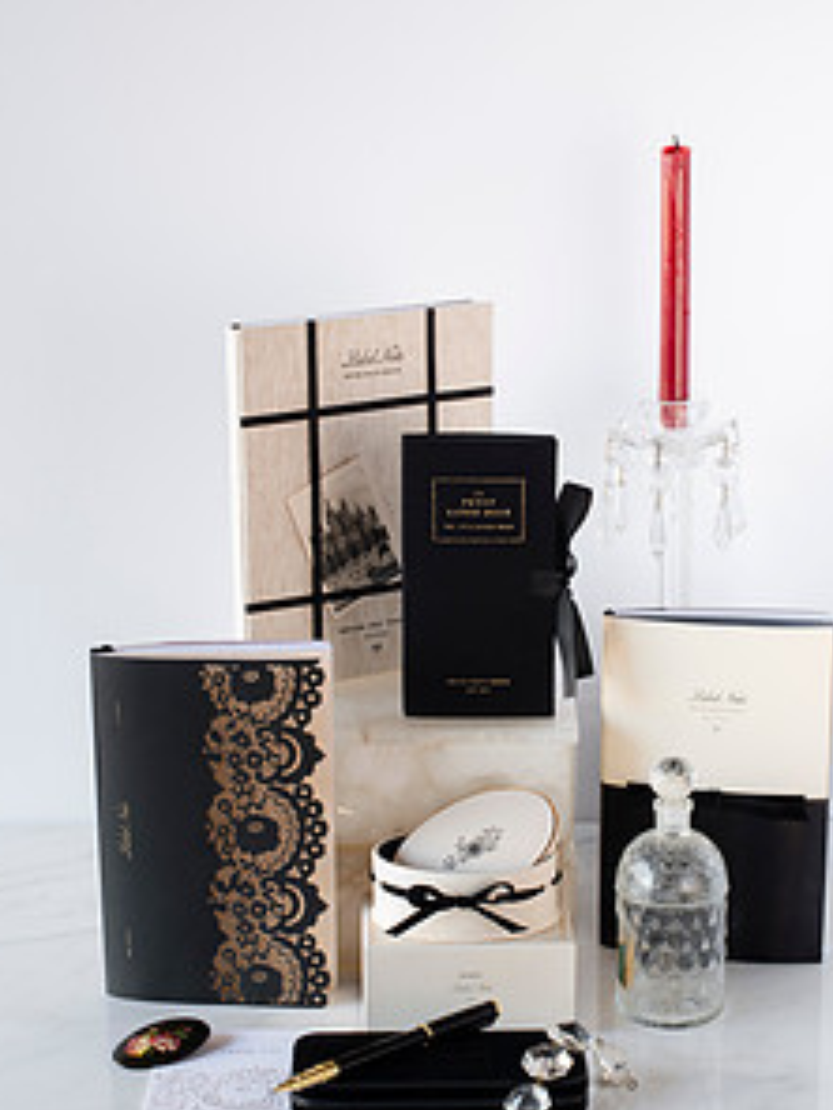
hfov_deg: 20.2
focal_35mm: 73
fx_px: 2342
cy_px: 559
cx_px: 447
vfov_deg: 26.7
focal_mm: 50
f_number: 16
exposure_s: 1/2
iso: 200
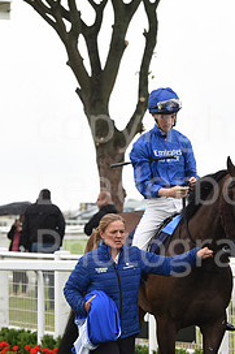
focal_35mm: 202
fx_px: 1980
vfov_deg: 10.2
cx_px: 180
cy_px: 197
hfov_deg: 6.8
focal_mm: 122
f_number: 5
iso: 1000
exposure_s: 1/1000
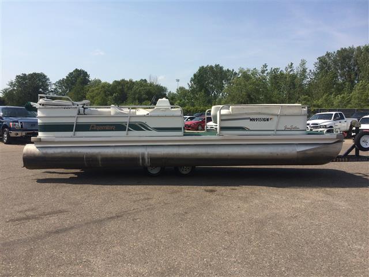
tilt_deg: -5.6
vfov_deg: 48.2
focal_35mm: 29
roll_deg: -0.4
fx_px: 309
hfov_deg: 61.7
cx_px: 184
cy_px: 138
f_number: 2.2
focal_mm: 4.15
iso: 32
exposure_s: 1/2933
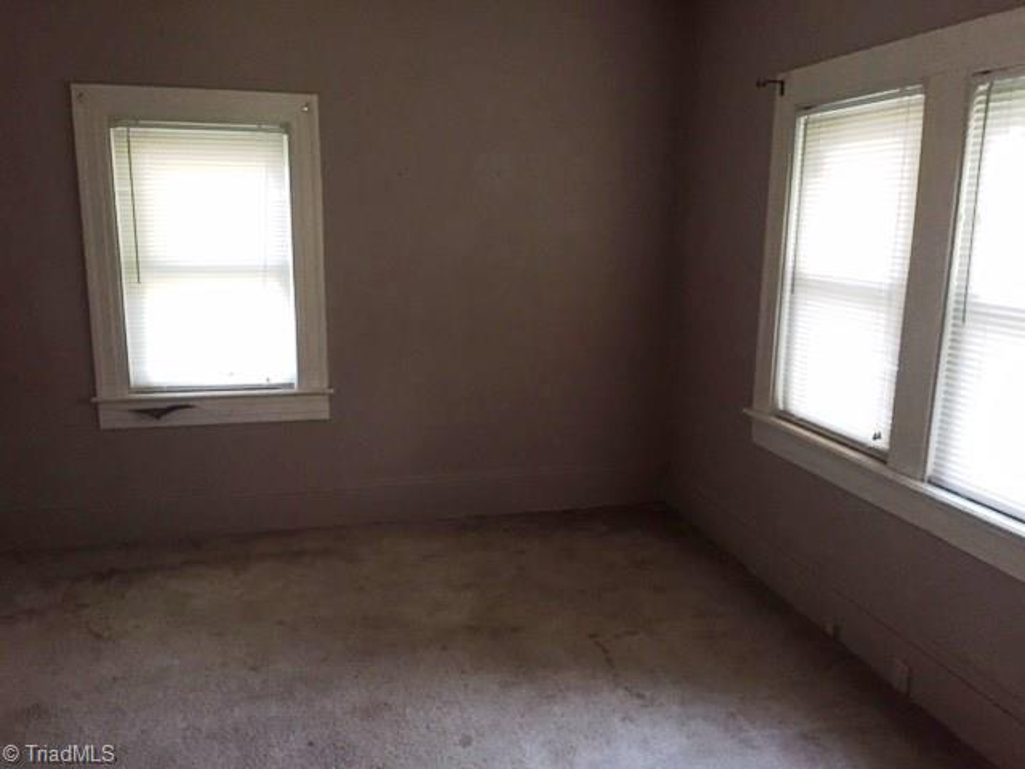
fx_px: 859
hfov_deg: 61.7
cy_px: 384
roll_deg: -1.3
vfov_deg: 48.2
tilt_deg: -11.4
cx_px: 512
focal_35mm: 29
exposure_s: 1/20
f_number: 2.2
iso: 250
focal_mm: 4.15
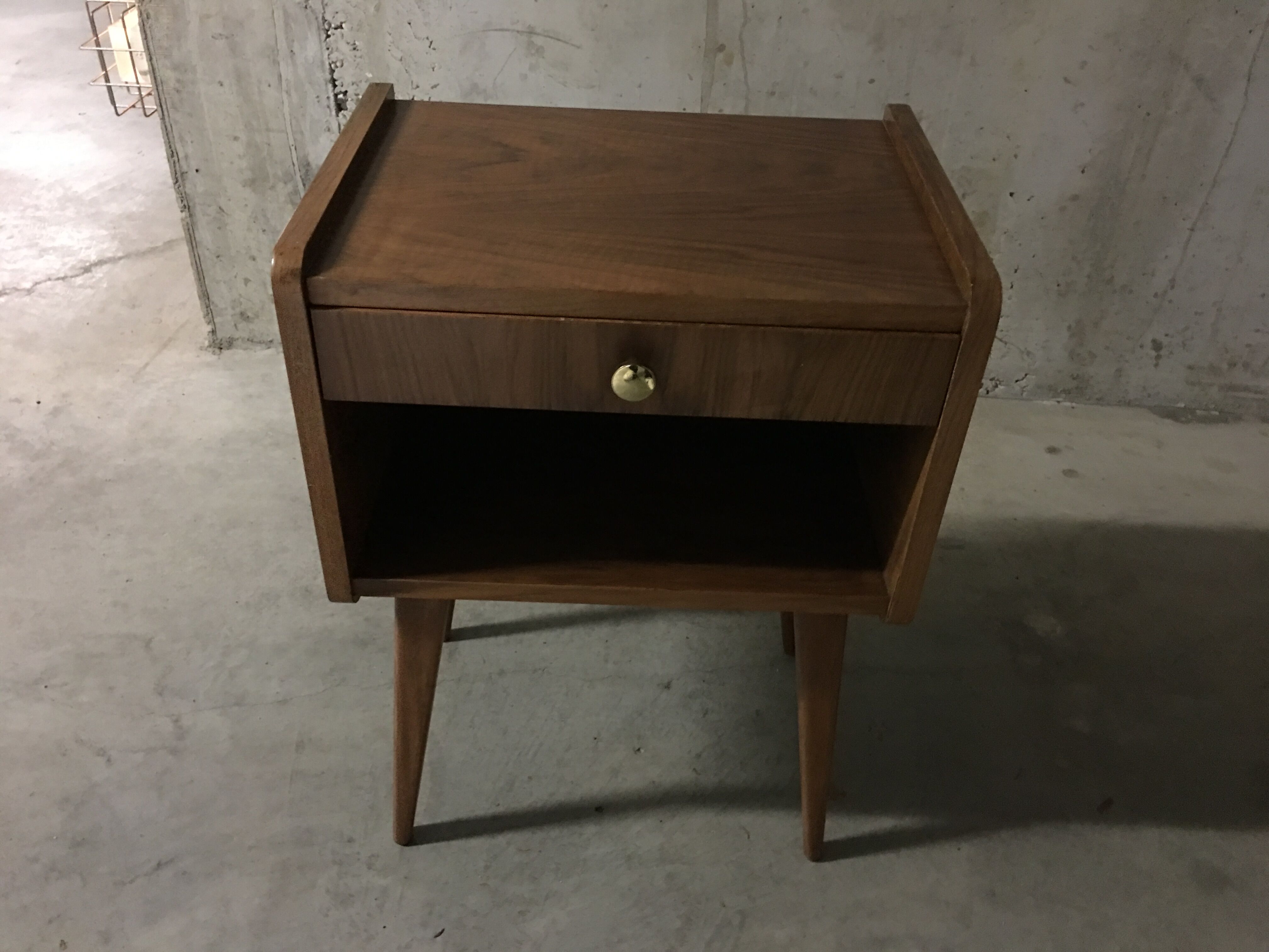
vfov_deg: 48.2
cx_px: 634
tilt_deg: -36.6
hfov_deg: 61.7
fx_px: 1063
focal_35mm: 29
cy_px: 476
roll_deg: -3.6
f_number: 2.2
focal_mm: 4.15
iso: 125
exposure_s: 1/4
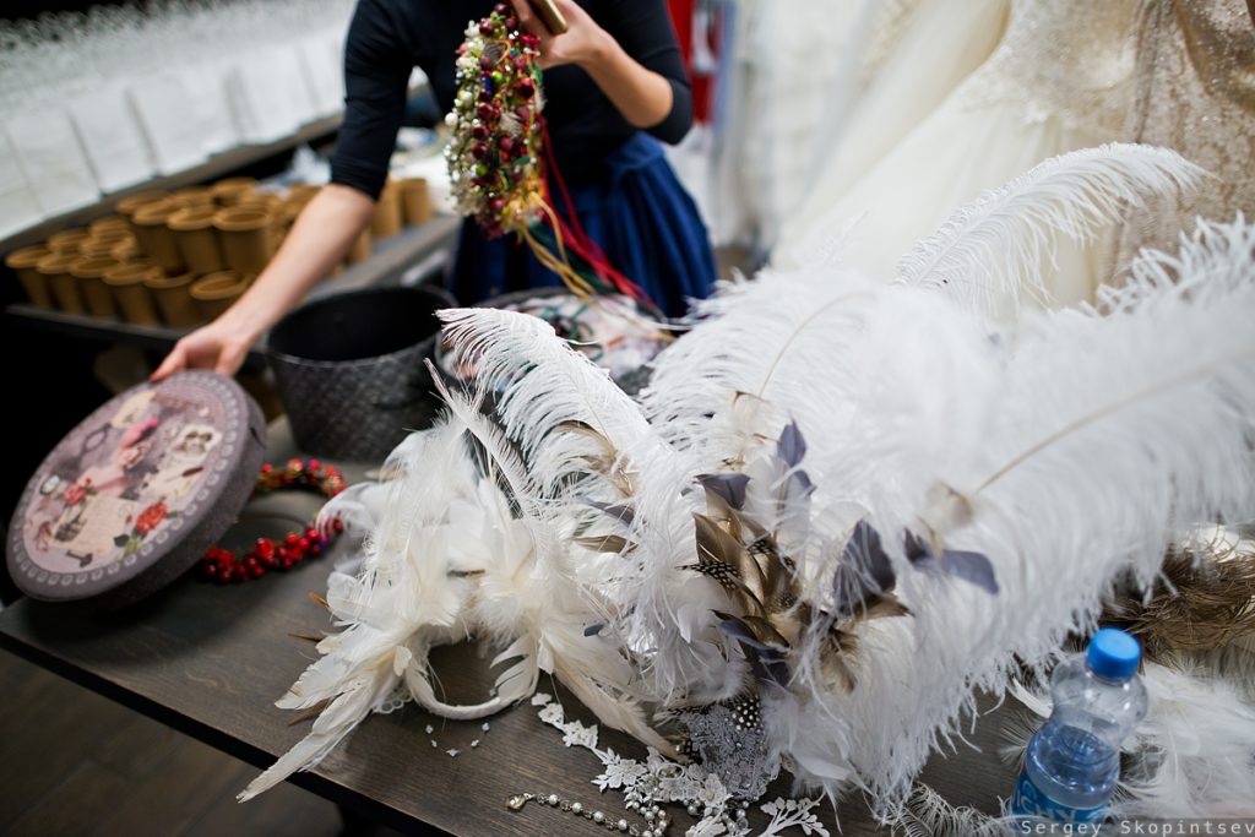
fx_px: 837
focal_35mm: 24
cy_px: 418
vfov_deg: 53.1
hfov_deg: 73.7
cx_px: 628
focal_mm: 24
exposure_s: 1/320
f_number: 1.4
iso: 250
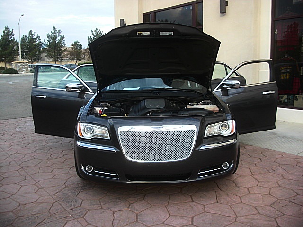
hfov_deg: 51.4
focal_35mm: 36
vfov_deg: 39.7
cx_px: 152
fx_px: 315
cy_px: 114
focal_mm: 6.3
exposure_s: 1/100
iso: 50
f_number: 2.8
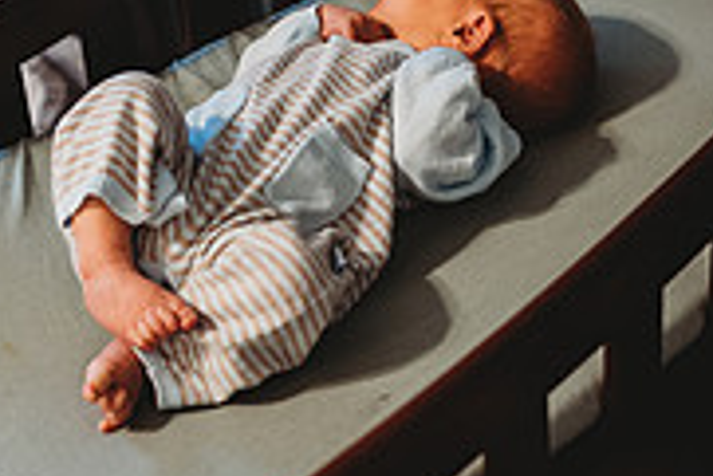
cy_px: 65
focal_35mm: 77
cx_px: 335
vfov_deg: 17.5
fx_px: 1526
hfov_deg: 26.3
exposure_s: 1/160
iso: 1250
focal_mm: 24
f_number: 2.2
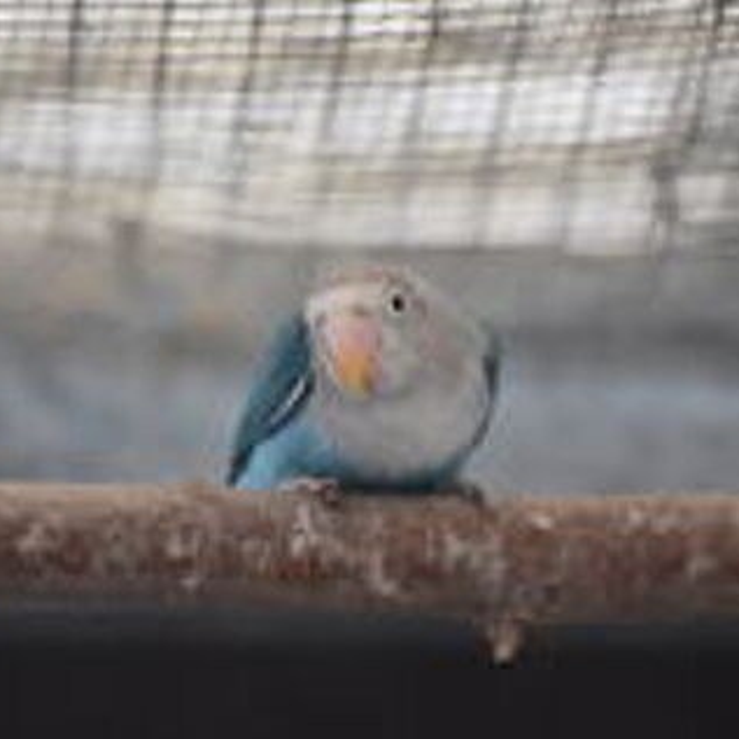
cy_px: 370
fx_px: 12584
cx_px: 270
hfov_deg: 3.4
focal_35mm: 521
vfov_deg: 3.4
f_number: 5.6
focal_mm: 270
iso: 2200
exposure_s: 1/125
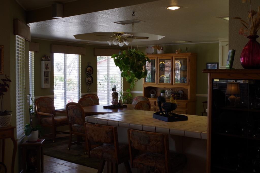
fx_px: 282
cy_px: 86
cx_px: 130
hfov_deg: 49.5
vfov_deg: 34.2
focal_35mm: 39
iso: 400
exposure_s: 1/50
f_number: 8
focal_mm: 26.25
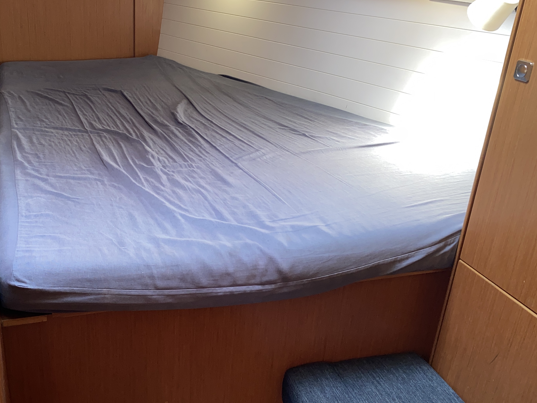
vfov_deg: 37.7
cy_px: 195
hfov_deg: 47.5
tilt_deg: -24.9
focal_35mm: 38
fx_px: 589
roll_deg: -1.0
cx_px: 149
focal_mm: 4.25
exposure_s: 1/23
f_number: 1.8
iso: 40
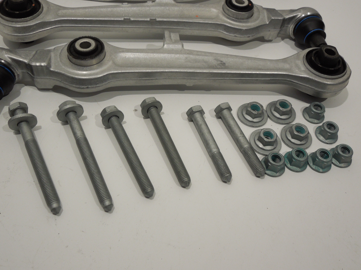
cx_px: 180
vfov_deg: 40.7
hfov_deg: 52.6
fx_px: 365
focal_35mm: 35
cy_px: 135
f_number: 3.7
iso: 200
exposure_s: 1/50
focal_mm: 6.3
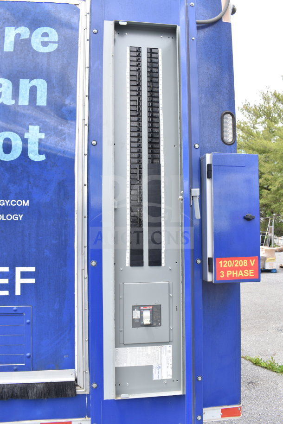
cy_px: 212
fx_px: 354
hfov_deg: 43.6
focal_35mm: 30
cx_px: 142
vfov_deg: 61.9
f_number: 6.3
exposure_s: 1/160
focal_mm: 20
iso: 200
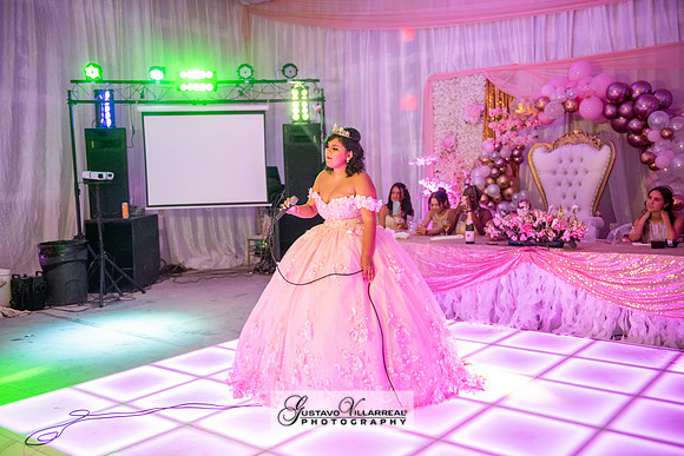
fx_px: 665
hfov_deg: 54.4
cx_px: 342
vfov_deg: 37.9
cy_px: 228
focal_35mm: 35
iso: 1250
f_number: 2.8
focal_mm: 35
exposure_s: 1/60
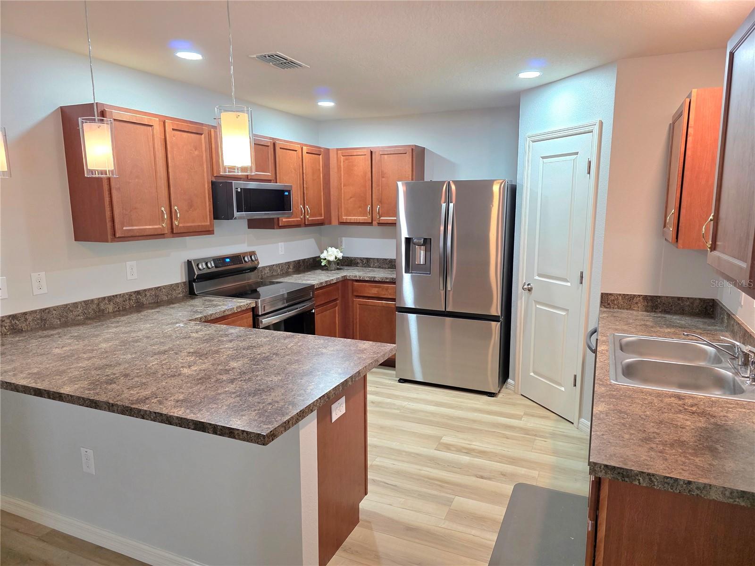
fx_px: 502
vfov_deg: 58.9
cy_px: 283
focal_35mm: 23
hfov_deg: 73.9
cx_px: 378
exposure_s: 1/120
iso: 500
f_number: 1.7
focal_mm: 6.3
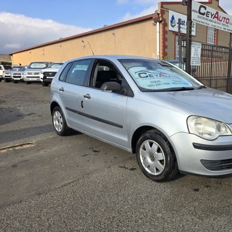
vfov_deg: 57.3
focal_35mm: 28
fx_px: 212
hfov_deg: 56.2
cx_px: 153
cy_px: 116
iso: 12
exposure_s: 1/511
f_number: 1.7
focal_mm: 6.3
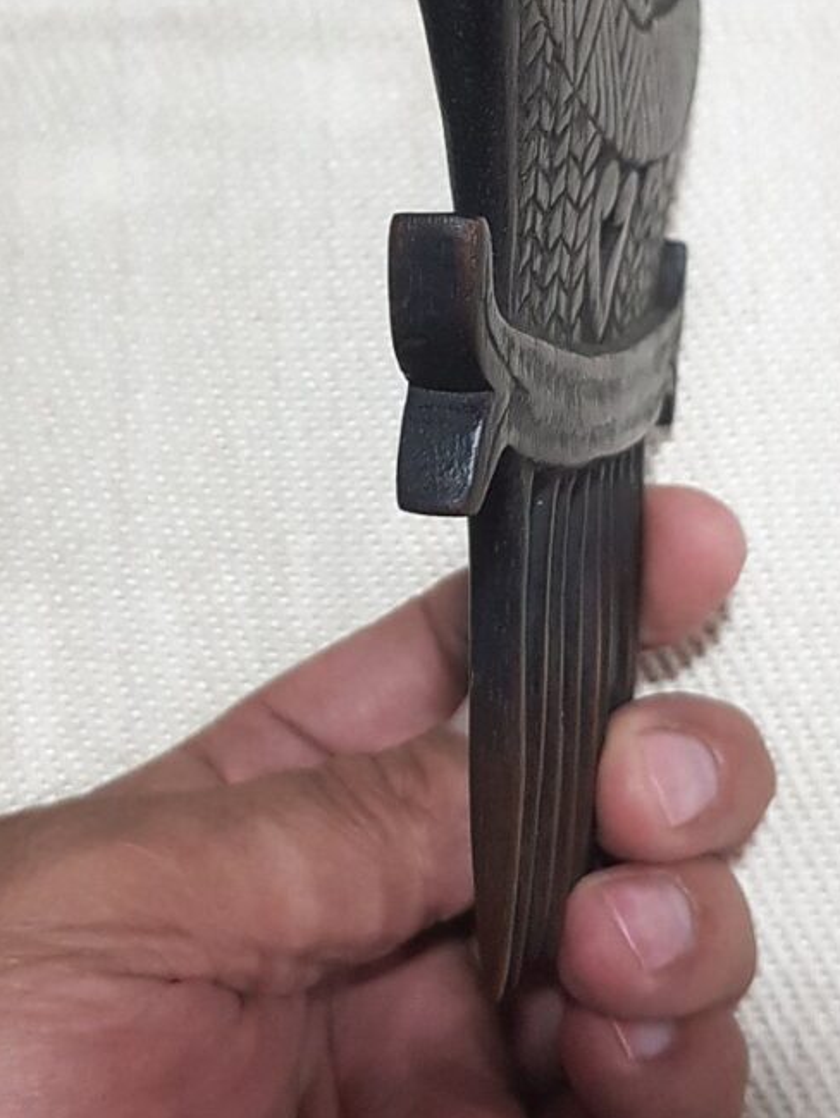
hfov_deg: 30.1
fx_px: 1552
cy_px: 310
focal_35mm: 48
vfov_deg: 38.8
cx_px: 551
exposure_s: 1/50
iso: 200
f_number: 1.7
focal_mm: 4.3
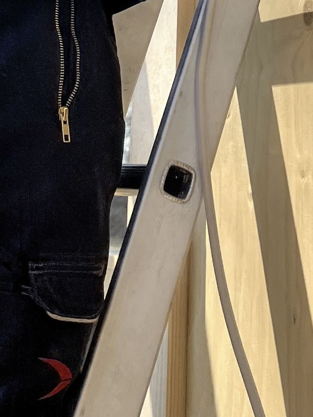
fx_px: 1242
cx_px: 166
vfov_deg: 15.5
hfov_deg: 14.4
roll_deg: -1.0
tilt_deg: +25.7
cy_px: -401
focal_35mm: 103
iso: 50
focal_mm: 5.1
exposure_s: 1/2825
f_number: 1.6
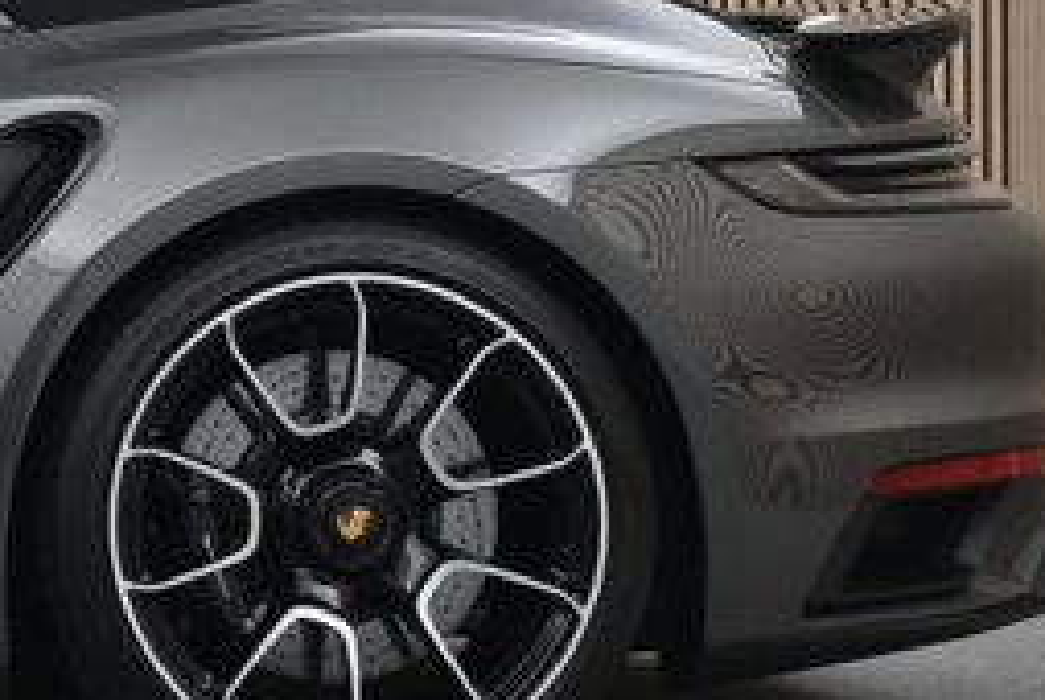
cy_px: 72
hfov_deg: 11.6
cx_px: -736
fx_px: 4824
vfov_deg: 8.3
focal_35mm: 166
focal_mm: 27.5
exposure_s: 1/40
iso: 500
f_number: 4.5
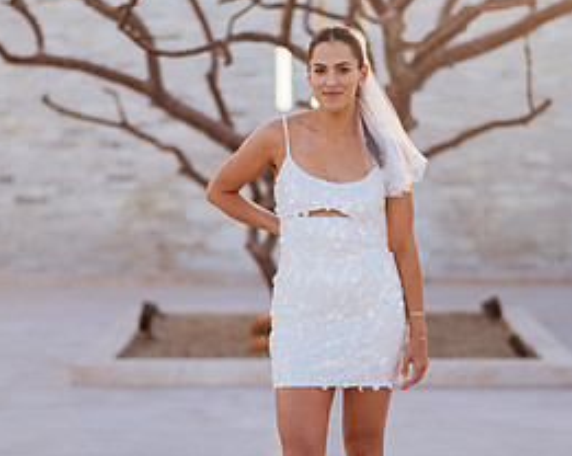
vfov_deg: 16.3
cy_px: 254
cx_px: 305
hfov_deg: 20.4
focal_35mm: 94
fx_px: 1589
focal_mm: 58
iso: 100
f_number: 1.4
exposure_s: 1/1250
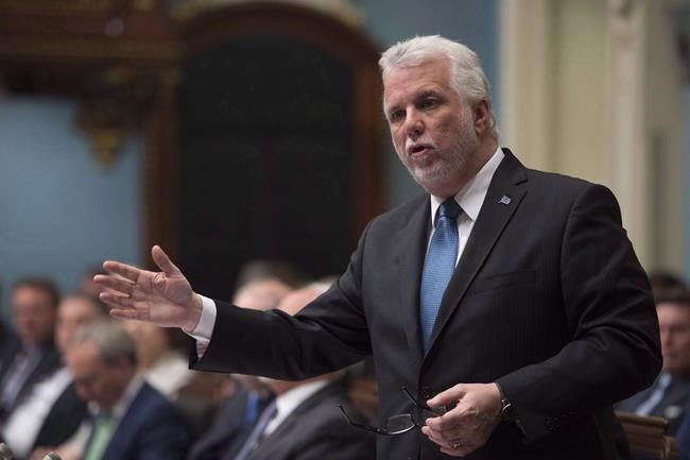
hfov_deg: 11.7
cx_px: 345
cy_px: 230
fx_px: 3353
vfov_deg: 7.8
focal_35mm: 175
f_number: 2.8
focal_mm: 175
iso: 2000
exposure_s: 1/250
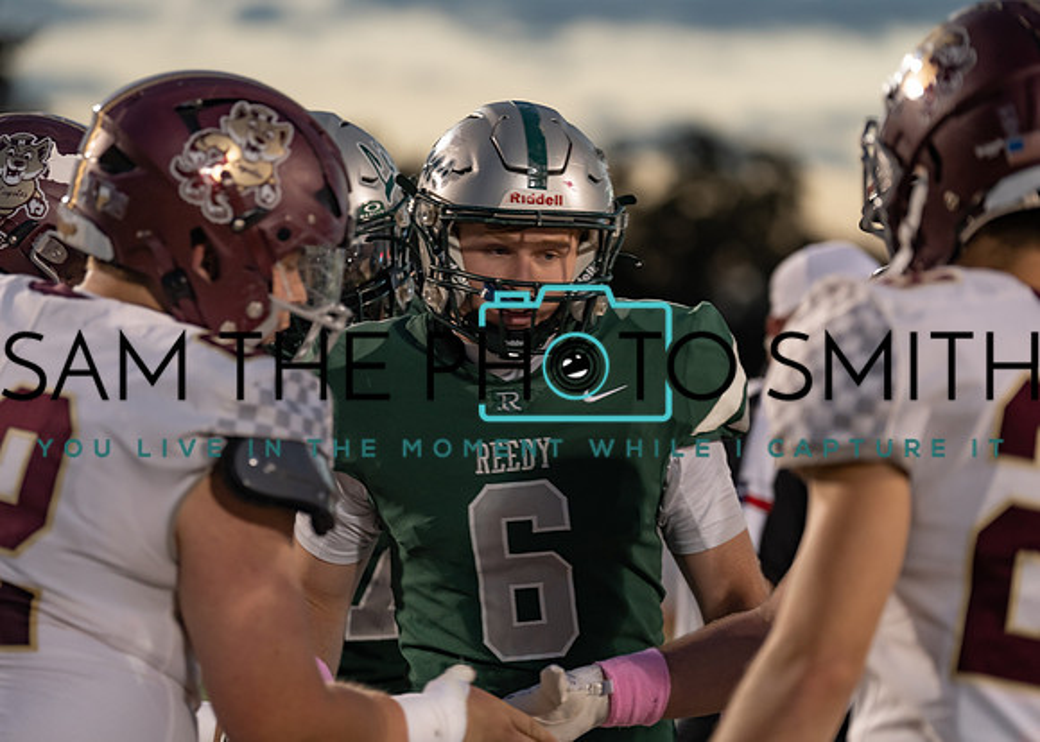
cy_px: 358
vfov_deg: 9.0
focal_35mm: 159
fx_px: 4704
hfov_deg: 12.6
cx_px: 483
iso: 500
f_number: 2.8
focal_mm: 140
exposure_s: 1/320
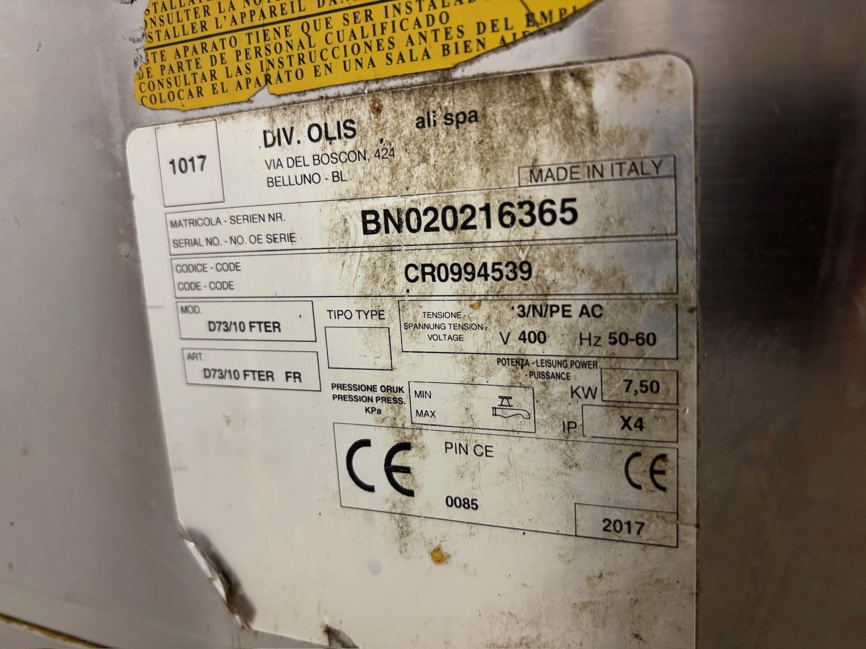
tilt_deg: -10.3
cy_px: 324
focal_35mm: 26
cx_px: 433
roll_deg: +3.2
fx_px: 650
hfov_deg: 67.3
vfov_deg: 53.1
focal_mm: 5.96
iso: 200
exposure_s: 1/50
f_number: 1.6
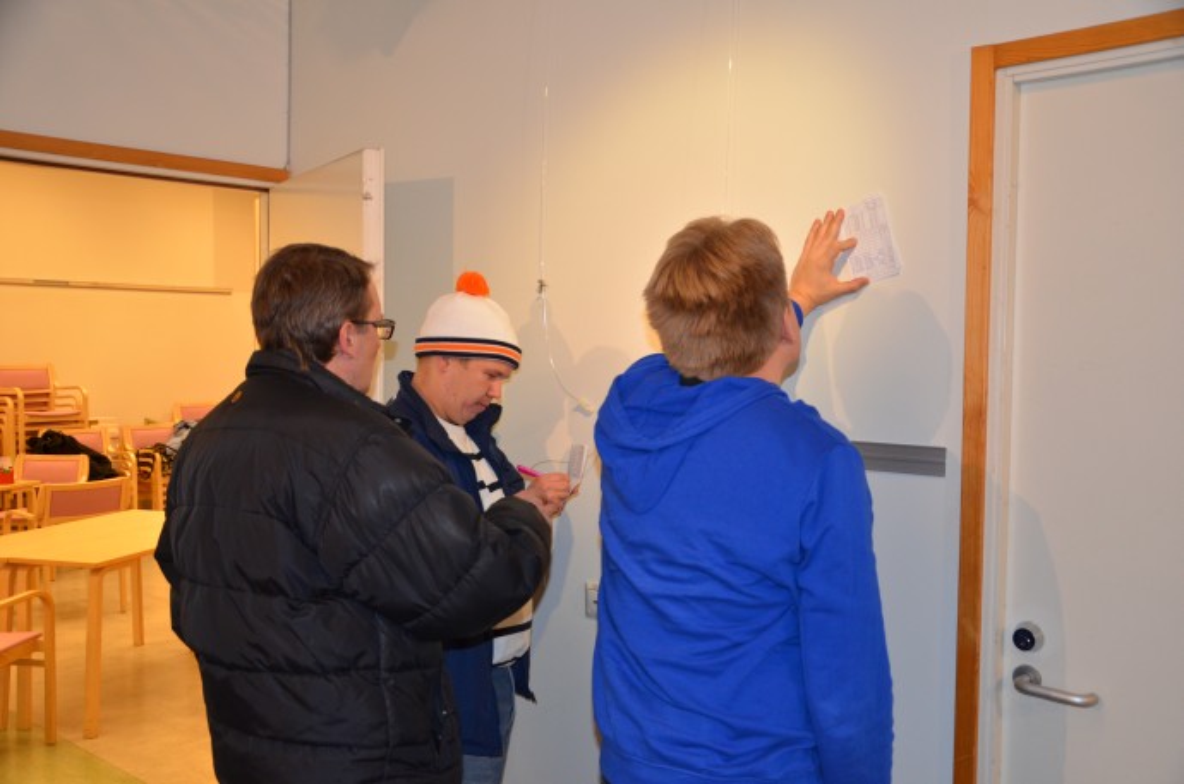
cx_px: 592
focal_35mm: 36
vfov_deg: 36.7
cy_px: 392
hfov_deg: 53.2
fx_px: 1182
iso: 800
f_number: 3.8
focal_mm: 24
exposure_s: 1/60
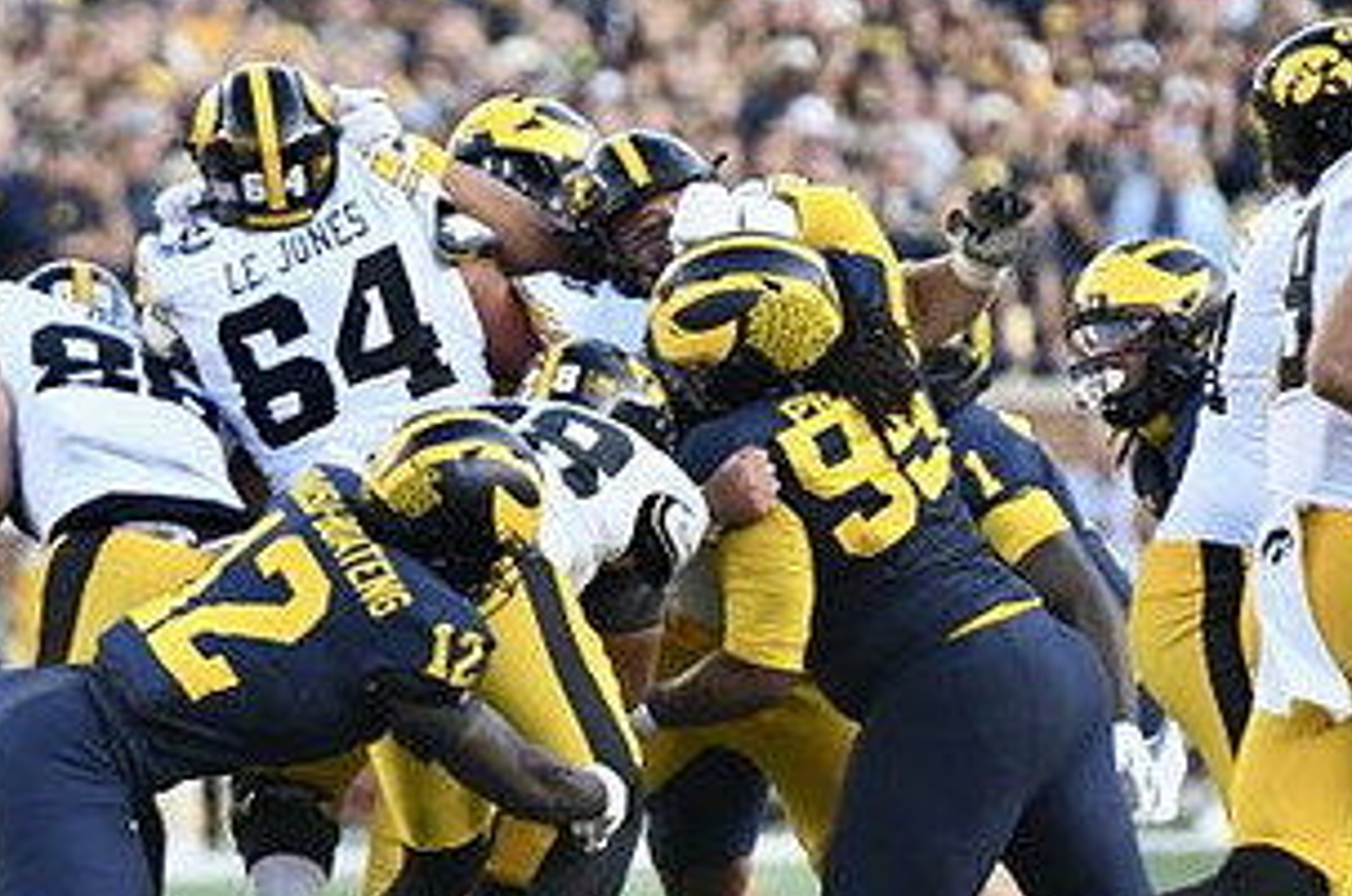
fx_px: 21560
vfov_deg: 2.4
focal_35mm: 575
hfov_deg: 3.6
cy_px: 473
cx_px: 411
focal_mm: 200
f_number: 2.8
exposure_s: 1/1000
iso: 800
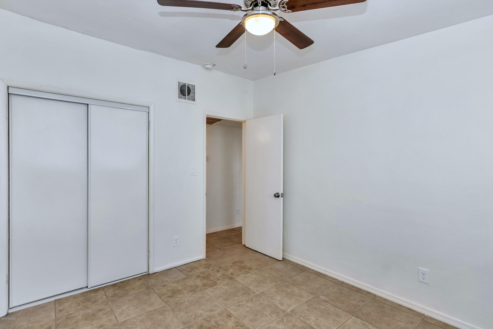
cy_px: 164
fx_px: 226
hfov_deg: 95.0
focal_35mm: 16
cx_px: 246
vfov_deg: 72.1
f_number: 6.3
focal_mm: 11
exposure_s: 1/80
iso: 500
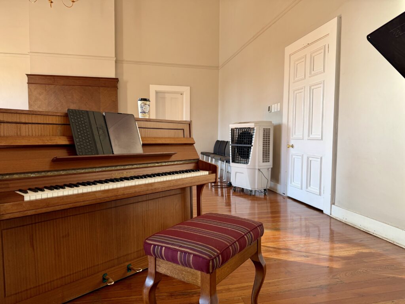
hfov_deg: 71.6
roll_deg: +0.0
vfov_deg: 56.8
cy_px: 152
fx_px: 281
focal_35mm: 24
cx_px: 202
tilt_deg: -4.0
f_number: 1.78
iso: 125
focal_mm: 6.76
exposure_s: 1/121
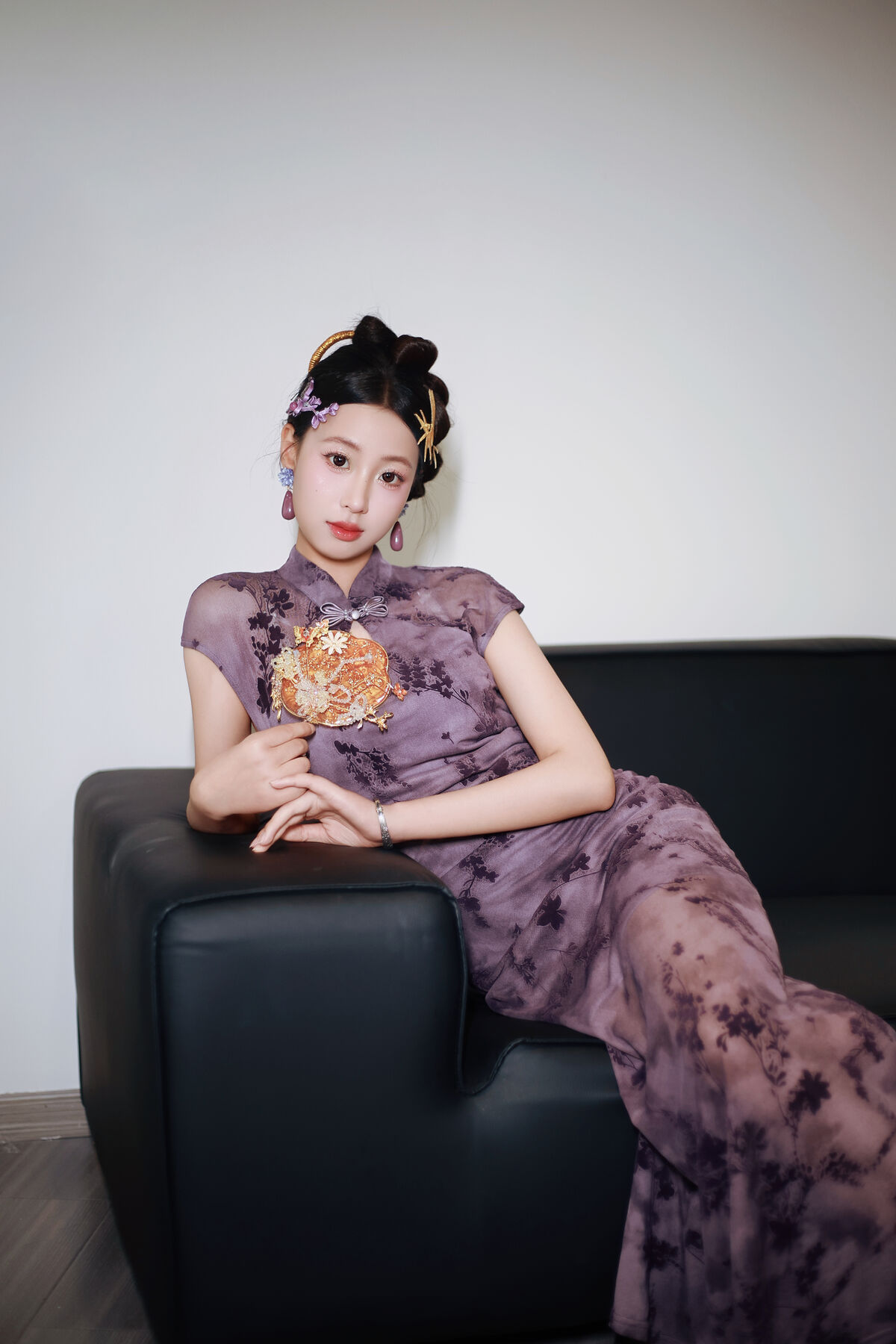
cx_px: 448
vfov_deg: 40.3
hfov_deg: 27.5
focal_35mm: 49
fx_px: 1829
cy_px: 672
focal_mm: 50
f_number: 1.8
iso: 500
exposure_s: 1/250
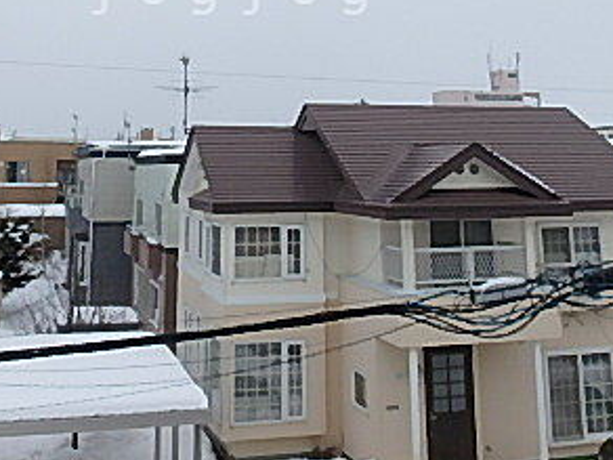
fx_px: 815
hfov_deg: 41.0
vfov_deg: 29.3
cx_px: 235
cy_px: -11
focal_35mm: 46
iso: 125
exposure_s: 1/500
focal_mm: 3.7
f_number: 6
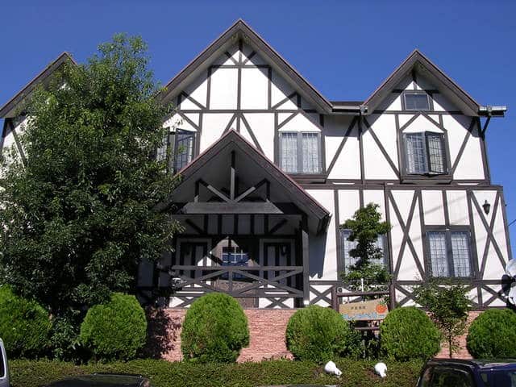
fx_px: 566
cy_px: 194
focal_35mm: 38
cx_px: 258
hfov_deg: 49.0
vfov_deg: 37.7
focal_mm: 5.8
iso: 100
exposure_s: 1/339
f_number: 5.6
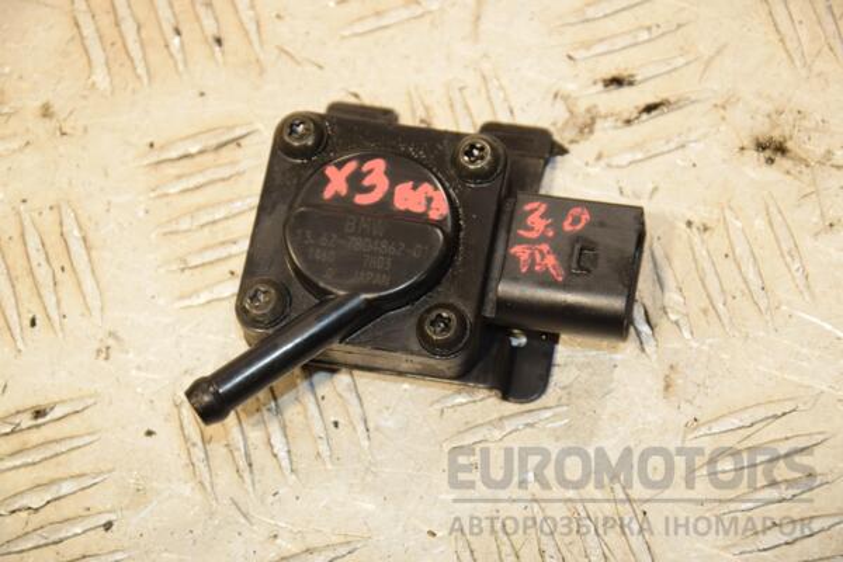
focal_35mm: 138
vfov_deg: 9.9
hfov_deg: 14.9
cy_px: 281
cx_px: 422
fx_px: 3231
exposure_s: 1/200
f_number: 7.1
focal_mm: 92
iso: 800
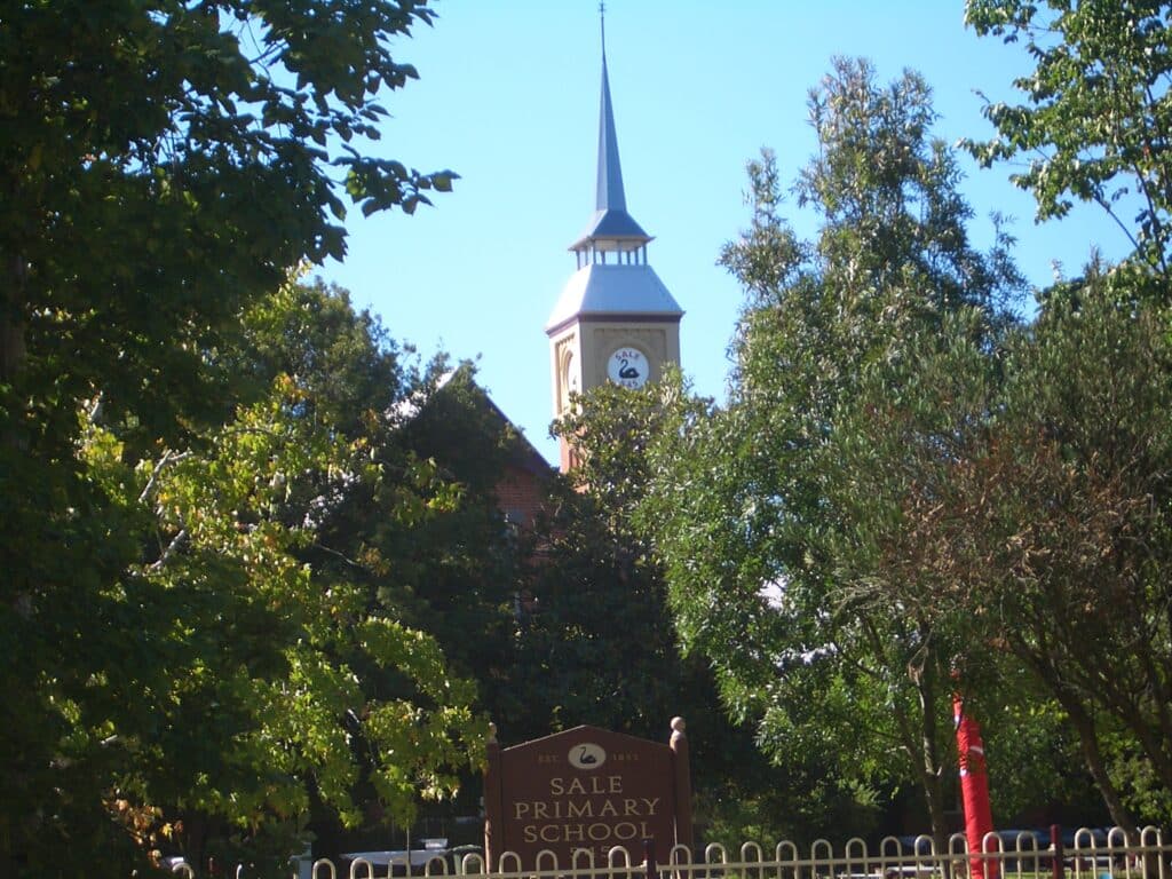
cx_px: 586
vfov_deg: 14.1
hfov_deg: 18.7
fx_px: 3555
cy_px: 440
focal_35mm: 105
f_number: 4.8
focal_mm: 17.4
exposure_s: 1/200
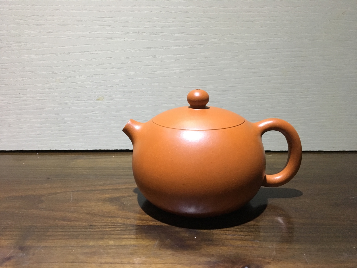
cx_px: 178
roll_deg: -0.1
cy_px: 134
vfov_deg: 48.2
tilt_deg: -15.8
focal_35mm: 29
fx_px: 299
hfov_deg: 61.7
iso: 200
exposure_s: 1/25
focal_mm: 4.15
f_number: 2.2
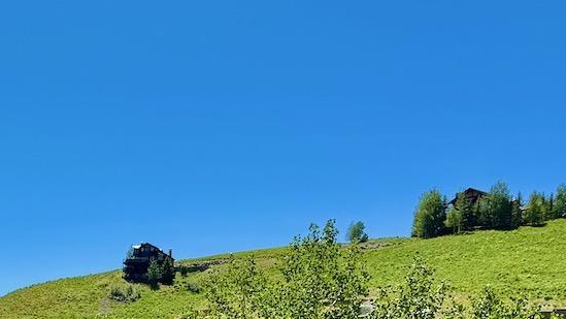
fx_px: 916
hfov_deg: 32.3
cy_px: 390
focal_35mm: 61
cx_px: 32
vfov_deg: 18.6
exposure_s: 1/3425
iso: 80
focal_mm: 6.76
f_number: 1.78
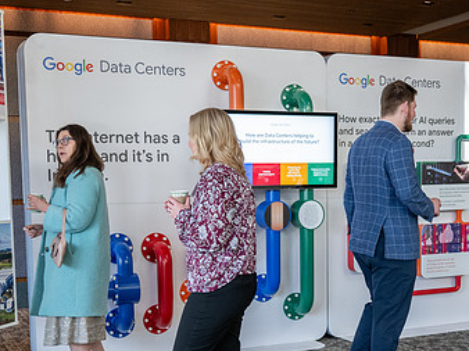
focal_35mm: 58
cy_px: 254
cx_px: 286
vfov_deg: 25.0
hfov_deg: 33.1
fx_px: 785
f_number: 2.8
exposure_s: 1/200
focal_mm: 29
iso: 1250
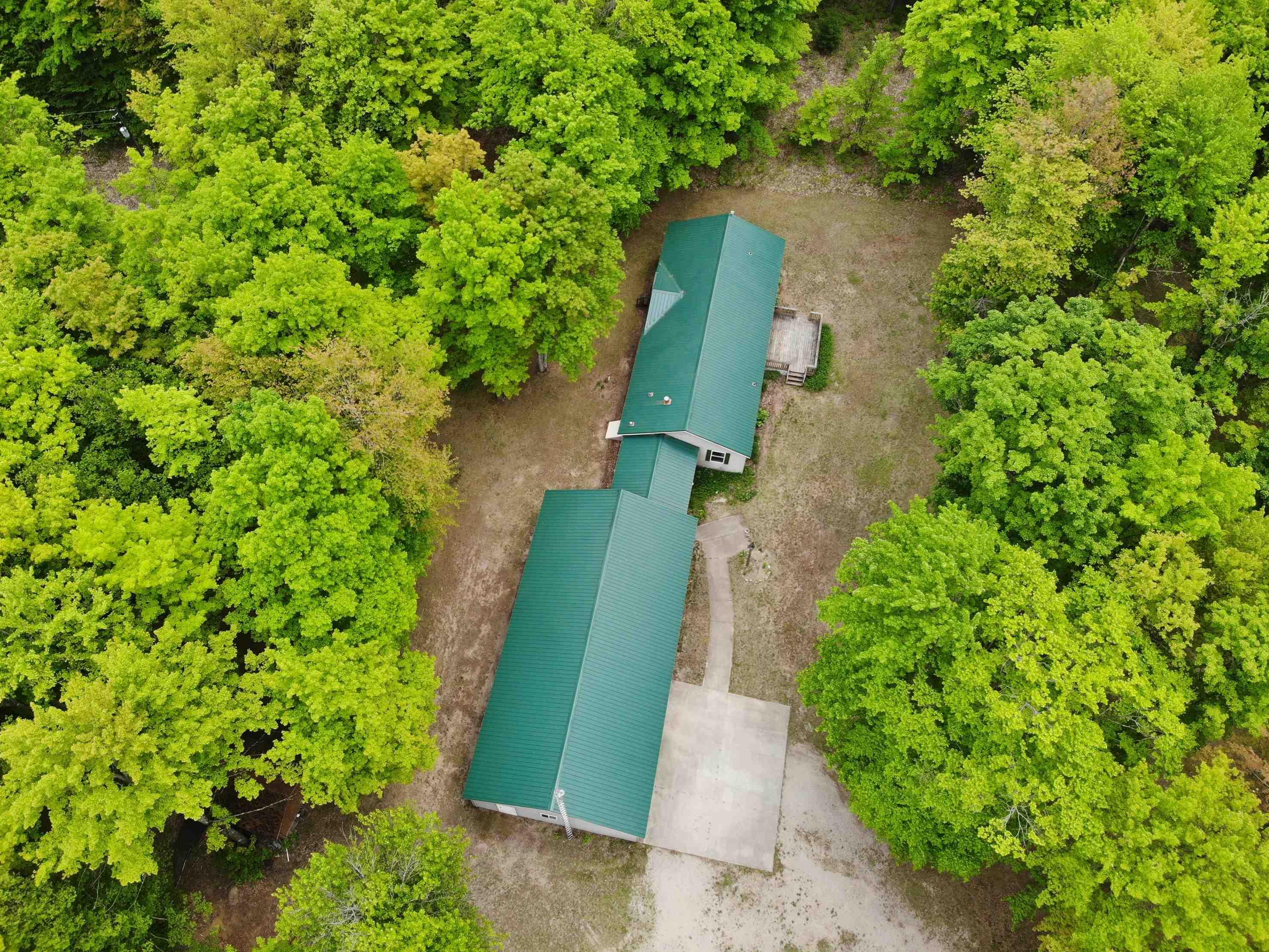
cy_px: 461
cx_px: 612
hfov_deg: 69.4
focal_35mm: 25
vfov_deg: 54.9
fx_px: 916
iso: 100
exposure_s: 1/262
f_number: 2.8
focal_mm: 4.5
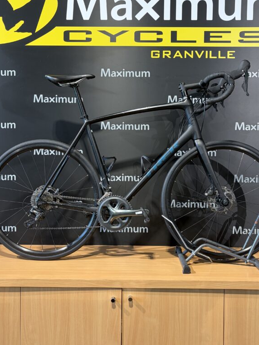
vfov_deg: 52.6
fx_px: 349
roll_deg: -0.1
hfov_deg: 40.7
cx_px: 129
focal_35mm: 35
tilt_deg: -1.6
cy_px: 160
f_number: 1.6
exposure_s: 1/50
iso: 100
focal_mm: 5.96
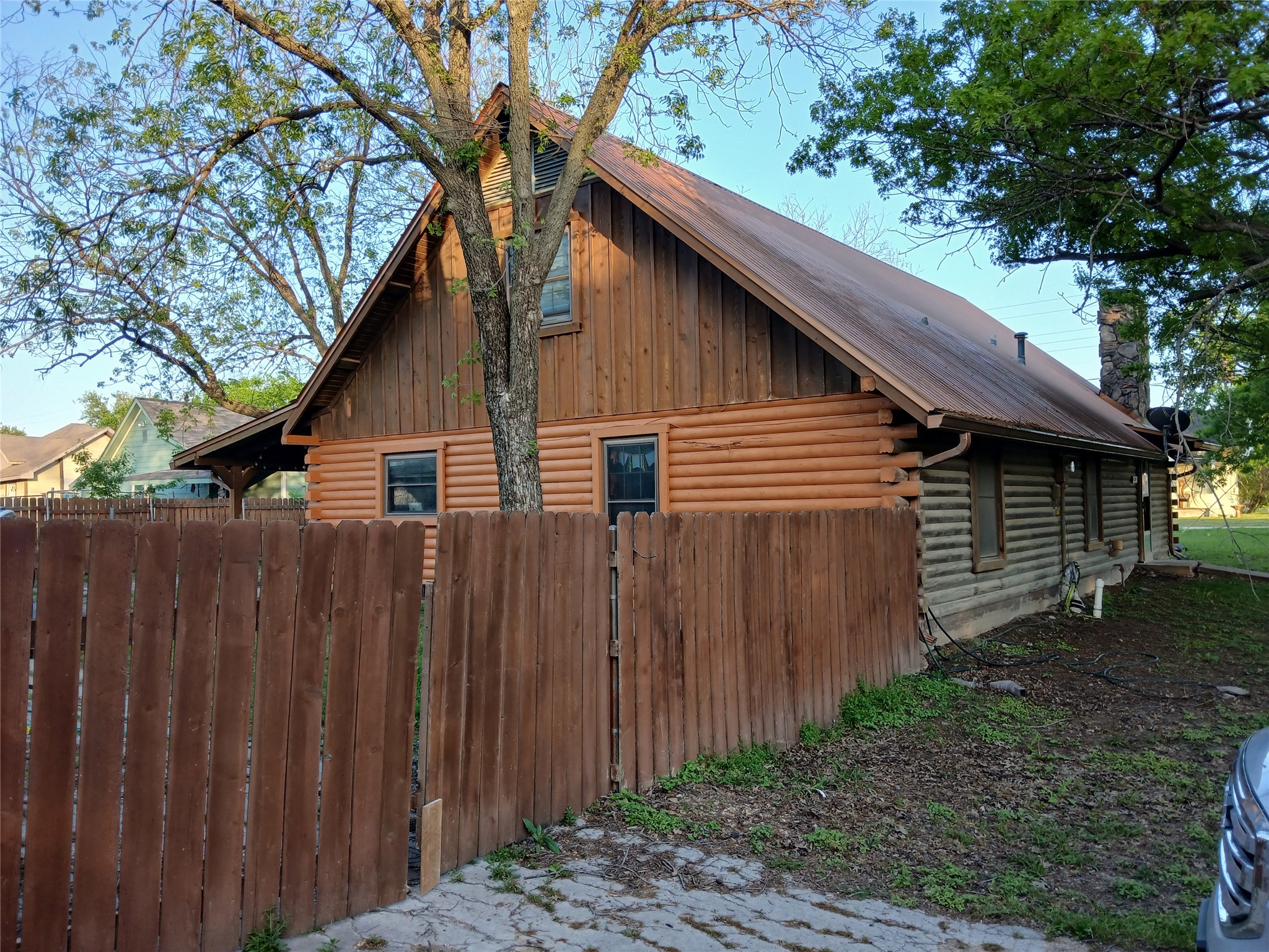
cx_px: 634
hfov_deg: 67.3
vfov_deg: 53.1
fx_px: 953
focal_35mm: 26
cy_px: 476
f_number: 1.8
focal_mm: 3.98
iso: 20
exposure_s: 1/60
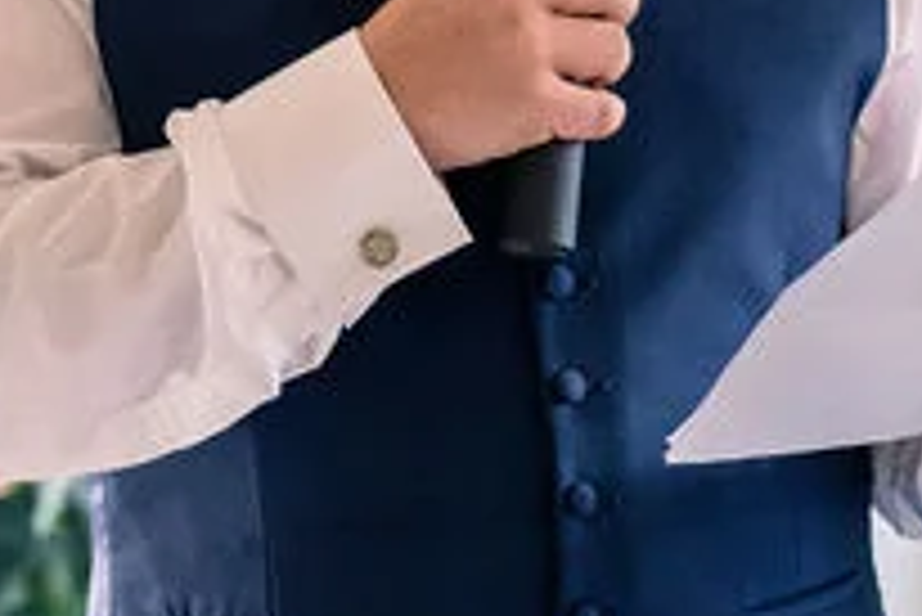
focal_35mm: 374
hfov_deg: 5.5
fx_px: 9585
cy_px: 25
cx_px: 445
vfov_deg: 3.7
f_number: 2.8
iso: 1000
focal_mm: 75
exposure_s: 1/200
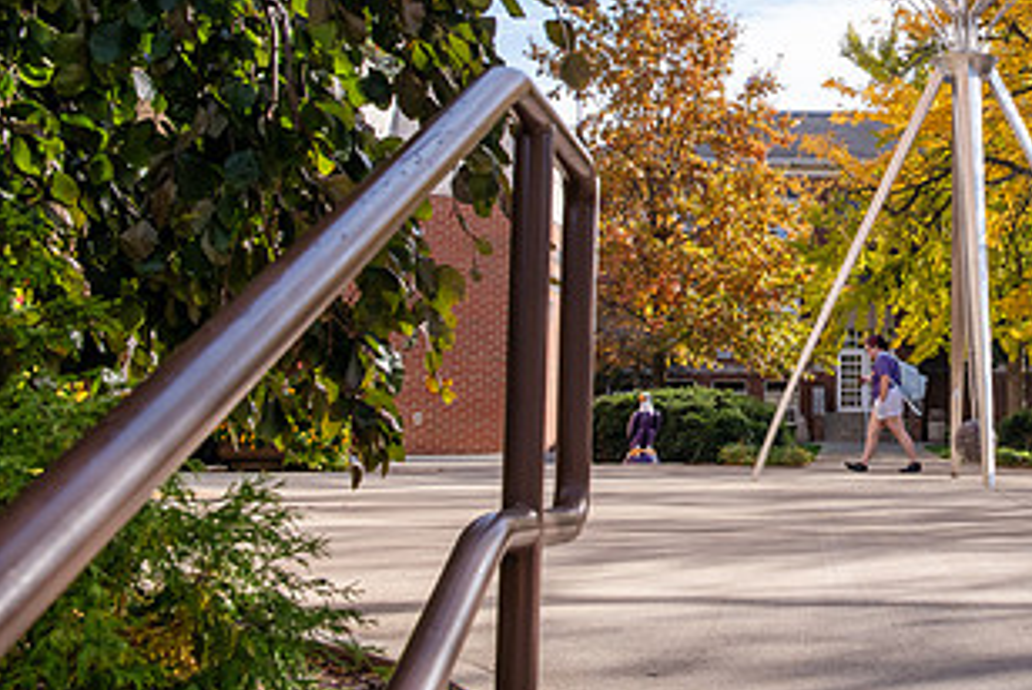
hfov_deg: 29.9
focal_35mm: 64
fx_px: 1836
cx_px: 958
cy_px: 149
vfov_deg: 21.1
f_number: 10
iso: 320
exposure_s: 1/200
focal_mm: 34
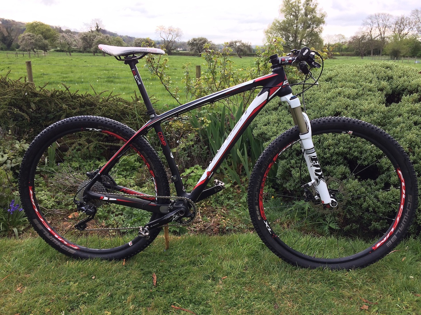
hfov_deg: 61.7
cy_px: 158
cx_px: 210
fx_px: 353
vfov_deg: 48.2
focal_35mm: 29
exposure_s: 1/167
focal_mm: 4.15
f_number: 2.2
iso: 32
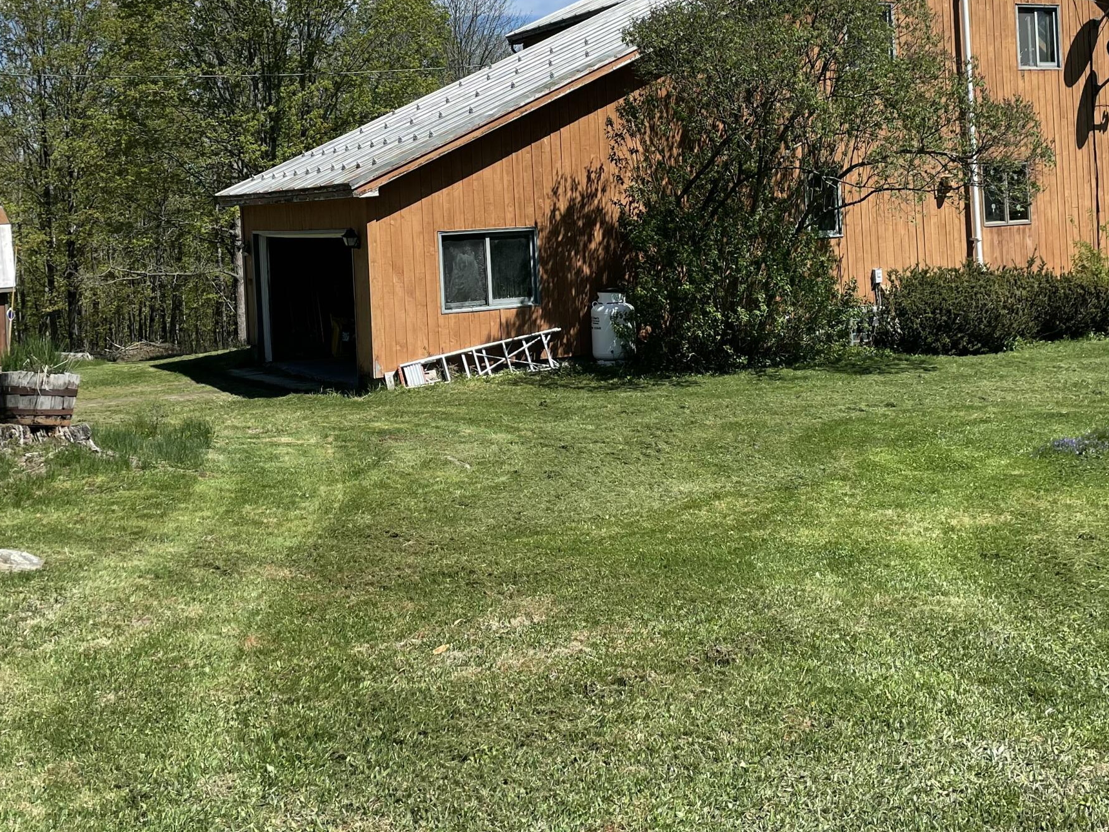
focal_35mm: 44
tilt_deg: -0.3
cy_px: 185
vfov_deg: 32.1
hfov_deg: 42.9
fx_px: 1410
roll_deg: +2.8
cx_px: 542
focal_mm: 4.2
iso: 32
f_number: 1.6
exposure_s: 1/3125
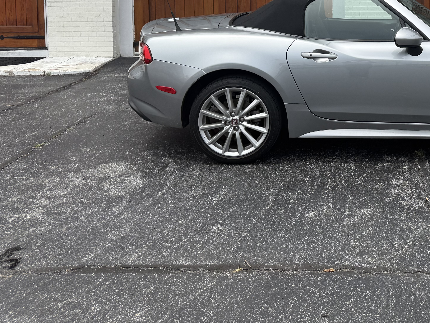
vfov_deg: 29.3
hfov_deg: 37.8
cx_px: 385
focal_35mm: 47
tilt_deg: -4.9
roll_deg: -0.7
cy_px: 16
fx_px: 584
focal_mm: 6.76
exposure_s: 1/5319
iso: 80
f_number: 1.78
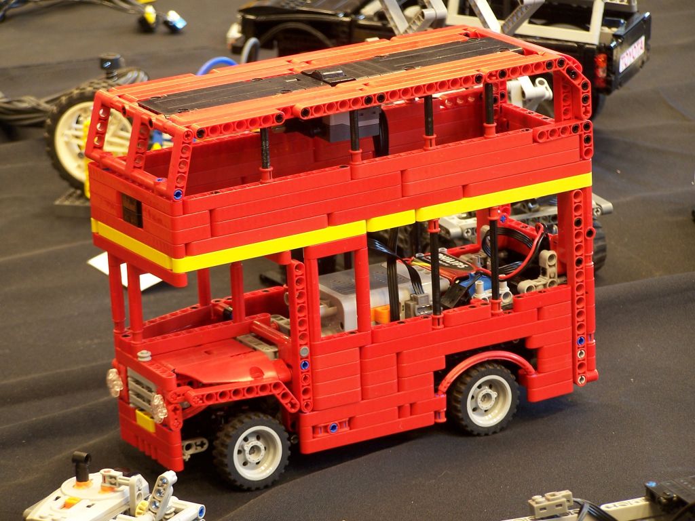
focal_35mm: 139
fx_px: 2791
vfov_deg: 10.7
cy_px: 260
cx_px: 348
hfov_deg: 14.2
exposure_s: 1/3
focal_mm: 23.1
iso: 80
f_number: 3.2
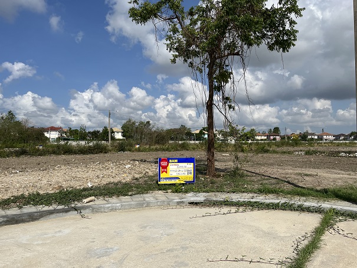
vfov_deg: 53.1
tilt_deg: +3.1
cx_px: 178
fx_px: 268
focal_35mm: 26
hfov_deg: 67.3
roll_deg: -2.6
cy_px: 134
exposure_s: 1/7874
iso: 50
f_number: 1.6
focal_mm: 5.1
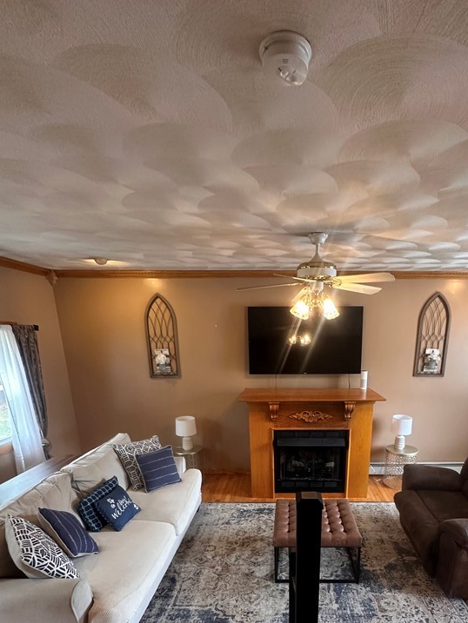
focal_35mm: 20
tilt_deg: -17.6
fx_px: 360
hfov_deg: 65.2
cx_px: 287
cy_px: 440
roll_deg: -0.7
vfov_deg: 77.7
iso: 320
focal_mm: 2.22
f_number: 2.2
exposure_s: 1/60
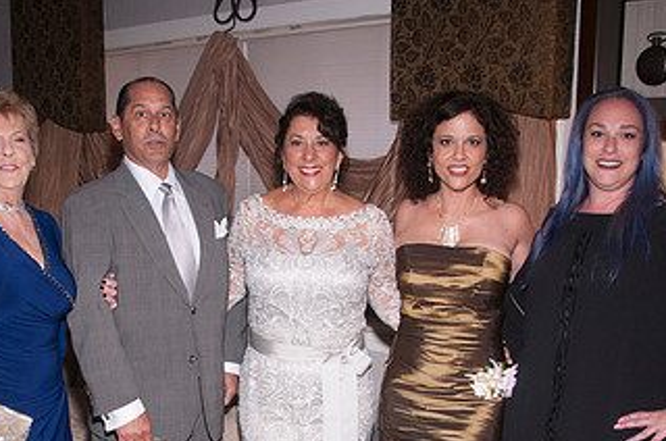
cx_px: 273
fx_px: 905
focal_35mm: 49
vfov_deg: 26.5
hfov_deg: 40.3
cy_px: 396
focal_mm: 18
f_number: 5.6
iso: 400
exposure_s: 1/60
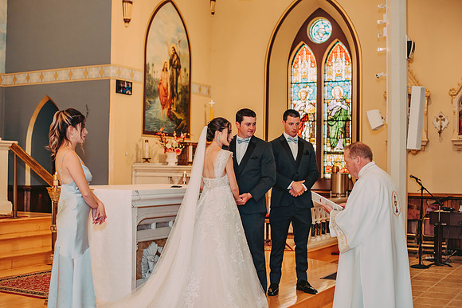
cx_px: 231
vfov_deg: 27.0
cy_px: 154
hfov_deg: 39.6
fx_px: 642
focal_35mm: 50
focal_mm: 50
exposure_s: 1/125
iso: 800
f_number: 2.2
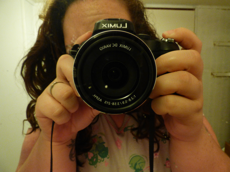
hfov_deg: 81.7
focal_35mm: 20
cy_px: 86
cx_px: 115
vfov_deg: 66.0
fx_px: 133
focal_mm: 3.58
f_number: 2.8
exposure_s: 1/8
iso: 400
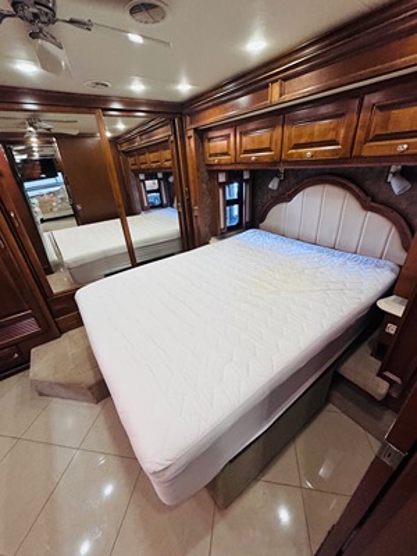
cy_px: 278
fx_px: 225
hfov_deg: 85.7
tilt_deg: -29.0
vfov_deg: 102.1
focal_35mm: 14
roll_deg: +4.7
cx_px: 208
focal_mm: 2.22
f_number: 2.2
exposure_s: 1/60
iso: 400
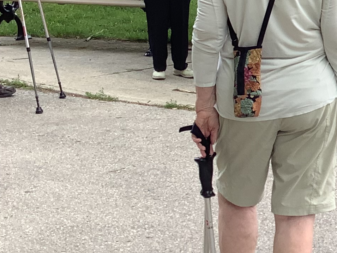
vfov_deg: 13.8
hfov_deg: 17.4
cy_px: 8
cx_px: 442
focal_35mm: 106
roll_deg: -1.2
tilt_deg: -6.4
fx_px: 1032
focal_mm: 3.3
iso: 25
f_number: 2.4
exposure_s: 1/148
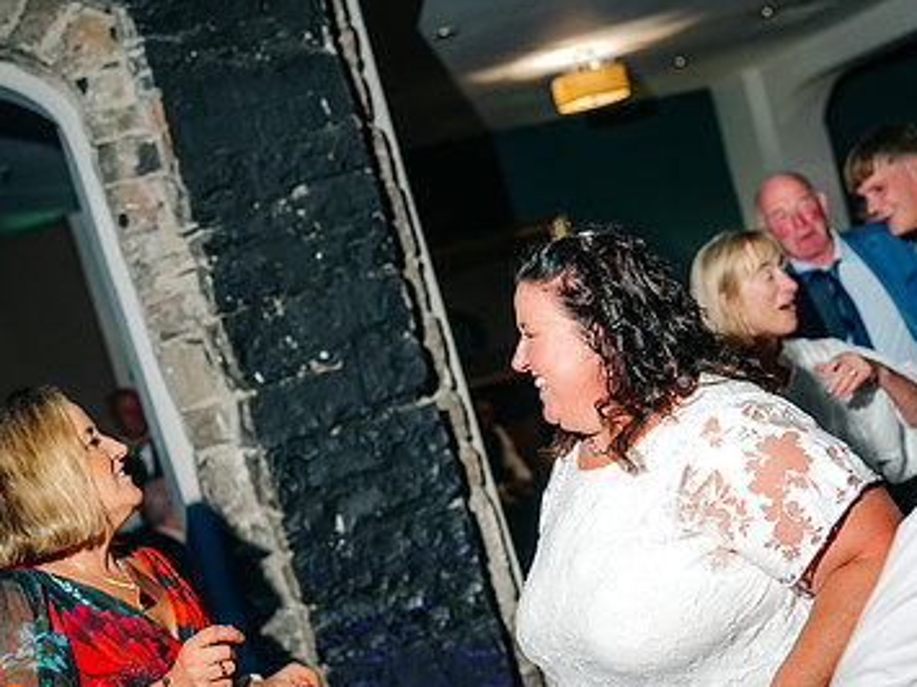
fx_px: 1456
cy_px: 492
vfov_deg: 26.3
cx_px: 581
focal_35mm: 55
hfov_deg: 34.7
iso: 400
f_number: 2.2
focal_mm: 35
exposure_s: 1/200
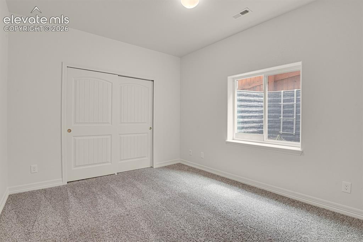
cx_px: 182
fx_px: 171
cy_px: 121
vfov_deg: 70.4
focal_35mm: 17
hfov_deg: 93.3
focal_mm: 17
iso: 250
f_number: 8
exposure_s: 4
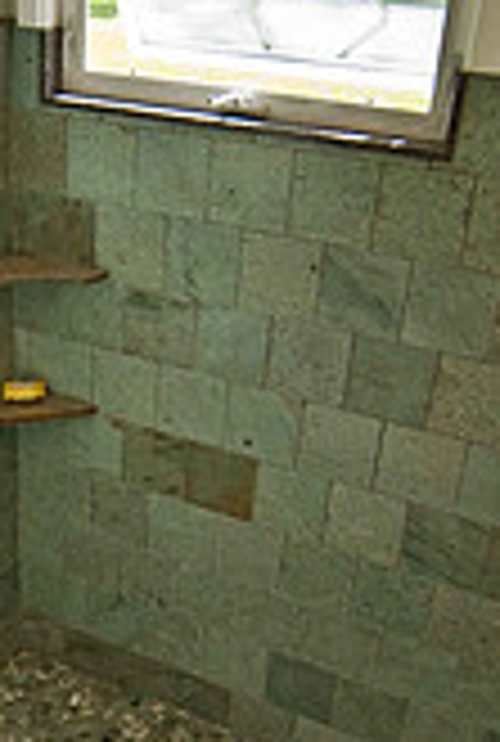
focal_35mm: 49
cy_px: 481
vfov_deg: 39.9
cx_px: 47
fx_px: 1014
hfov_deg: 26.7
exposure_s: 1/200
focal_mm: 12
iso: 400
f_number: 4
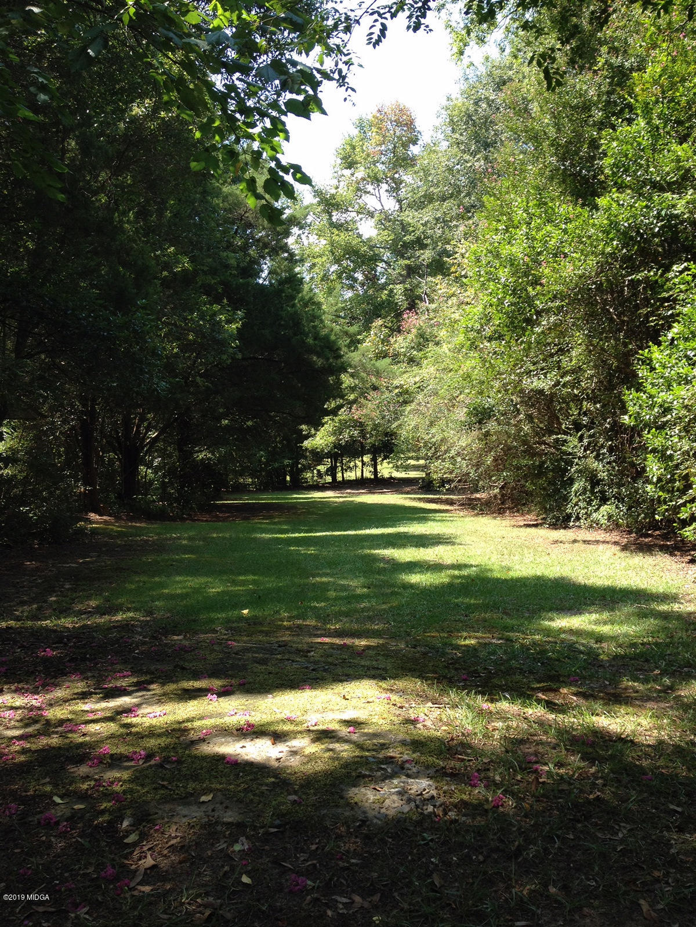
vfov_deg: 52.6
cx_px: 348
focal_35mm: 35
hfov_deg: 40.7
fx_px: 938
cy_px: 464
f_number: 2.4
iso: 50
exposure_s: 1/273
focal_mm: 4.28
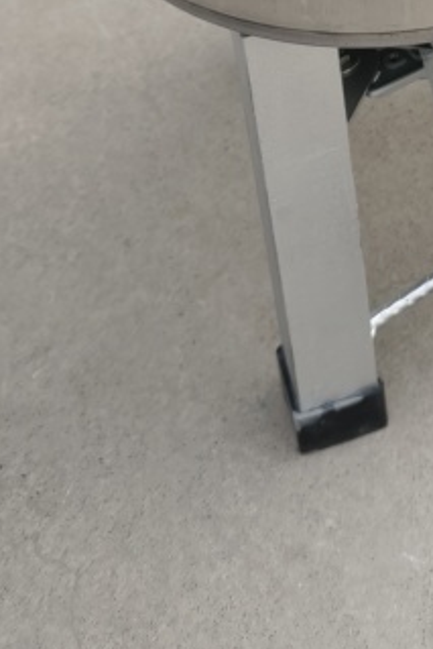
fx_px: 1442
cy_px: -160
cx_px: 520
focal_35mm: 80
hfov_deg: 16.4
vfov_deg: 23.0
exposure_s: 1/104
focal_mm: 5.5
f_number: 1.75
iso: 100
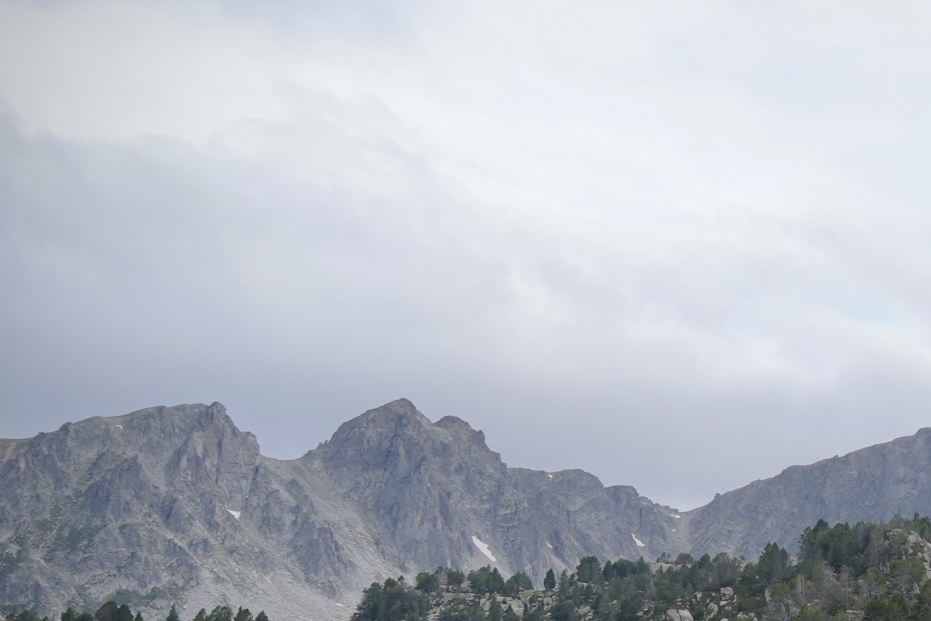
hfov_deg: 19.9
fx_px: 2431
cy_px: 555
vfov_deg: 14.4
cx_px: 1210
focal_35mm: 94
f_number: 4.5
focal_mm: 30
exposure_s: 1/125
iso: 100
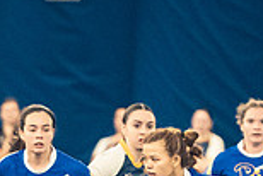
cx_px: 181
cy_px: 292
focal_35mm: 1071
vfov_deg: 1.3
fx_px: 7831
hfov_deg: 1.9
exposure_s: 1/500
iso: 12800
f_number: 2.8
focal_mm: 190
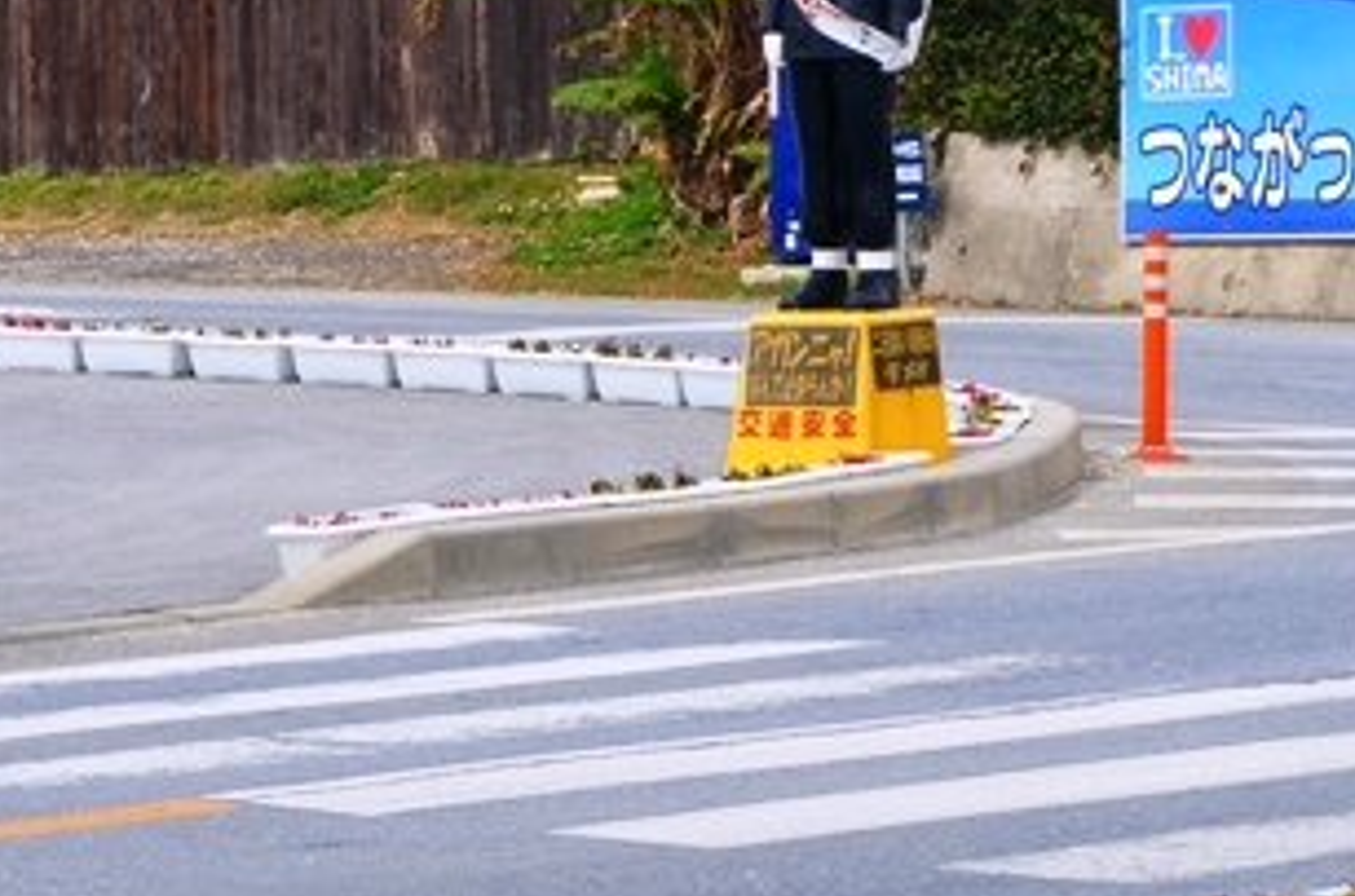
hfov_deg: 9.6
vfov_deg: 6.3
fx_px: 8083
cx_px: 1011
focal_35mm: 215
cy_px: 60
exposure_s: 1/160
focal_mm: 55
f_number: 13
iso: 200
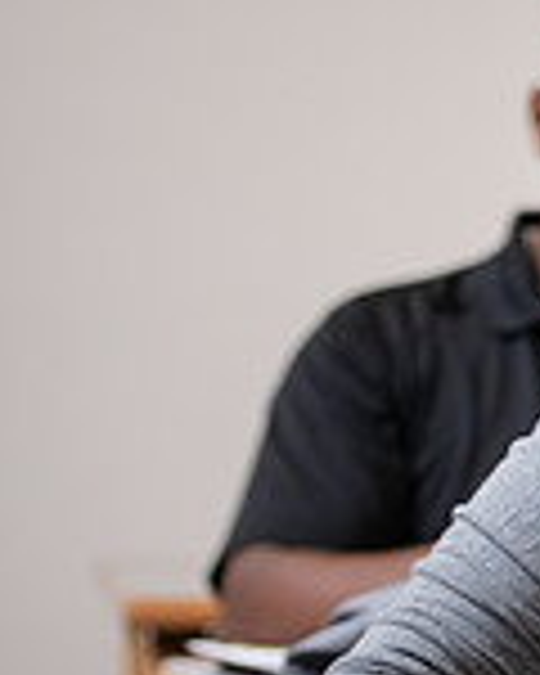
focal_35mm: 254
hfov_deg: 5.9
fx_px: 5074
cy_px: 254
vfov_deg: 7.6
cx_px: 1260
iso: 640
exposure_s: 1/200
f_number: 3.2
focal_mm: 70
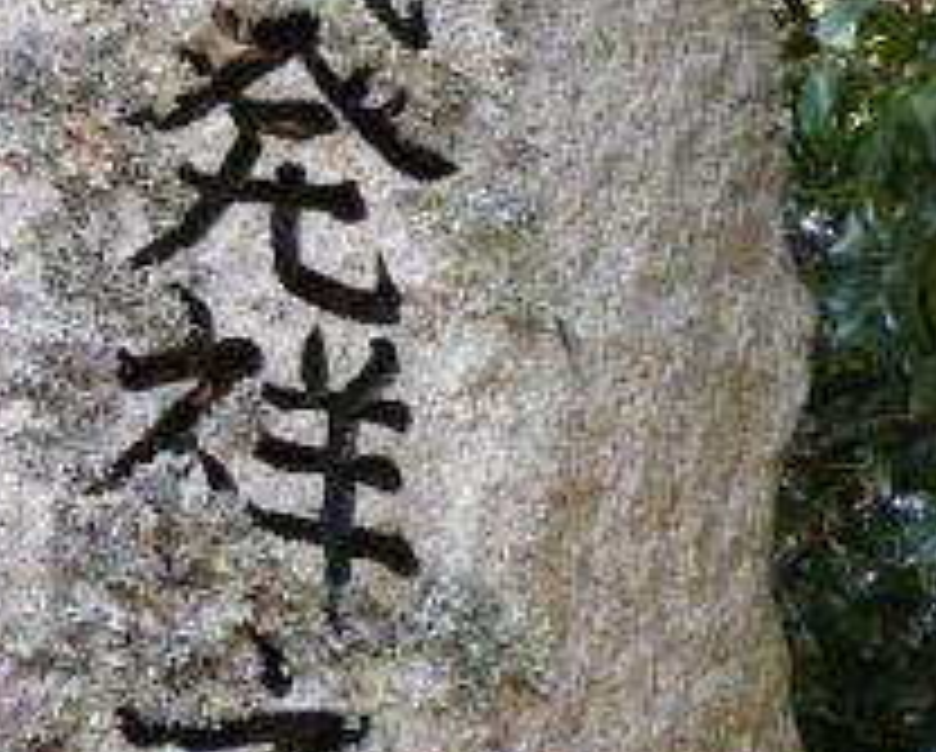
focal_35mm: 90
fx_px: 2497
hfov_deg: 20.9
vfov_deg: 17.1
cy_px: 315
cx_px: 158
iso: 100
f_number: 3.3
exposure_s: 1/50
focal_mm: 5.2
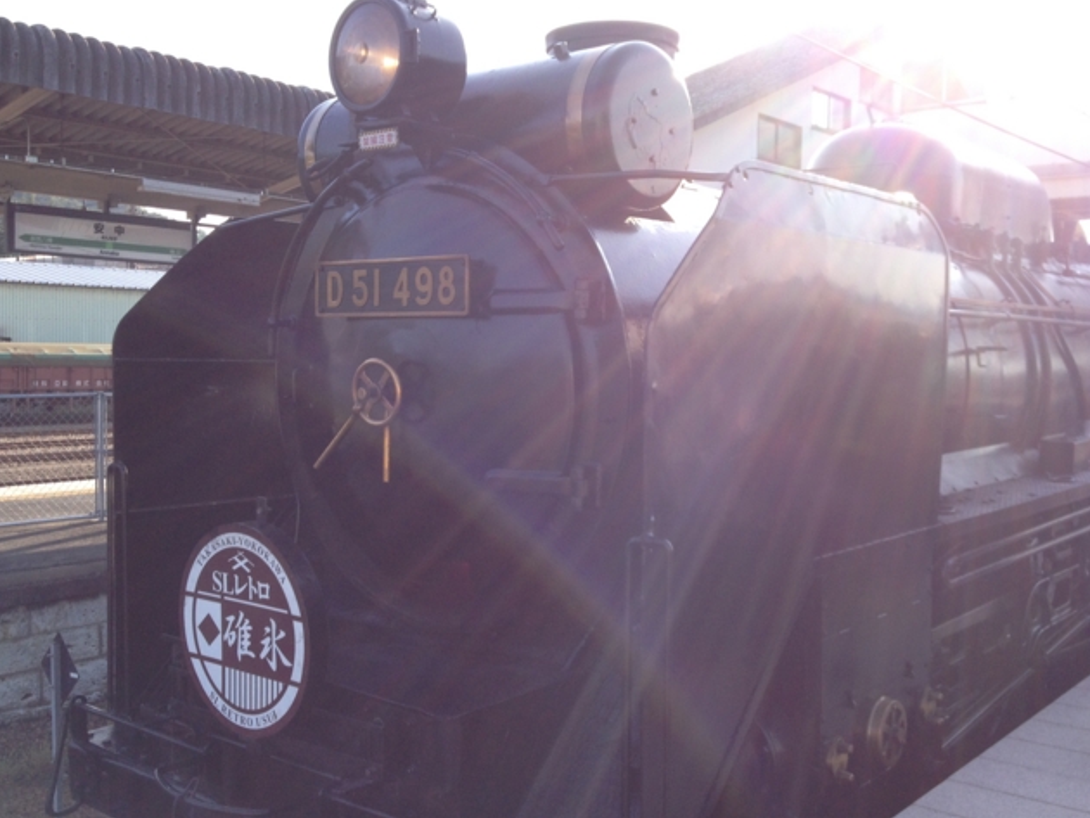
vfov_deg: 36.0
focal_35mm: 40
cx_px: 606
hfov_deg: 46.7
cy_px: 405
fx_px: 1260
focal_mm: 4.28
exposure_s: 1/389
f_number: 2.4
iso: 50
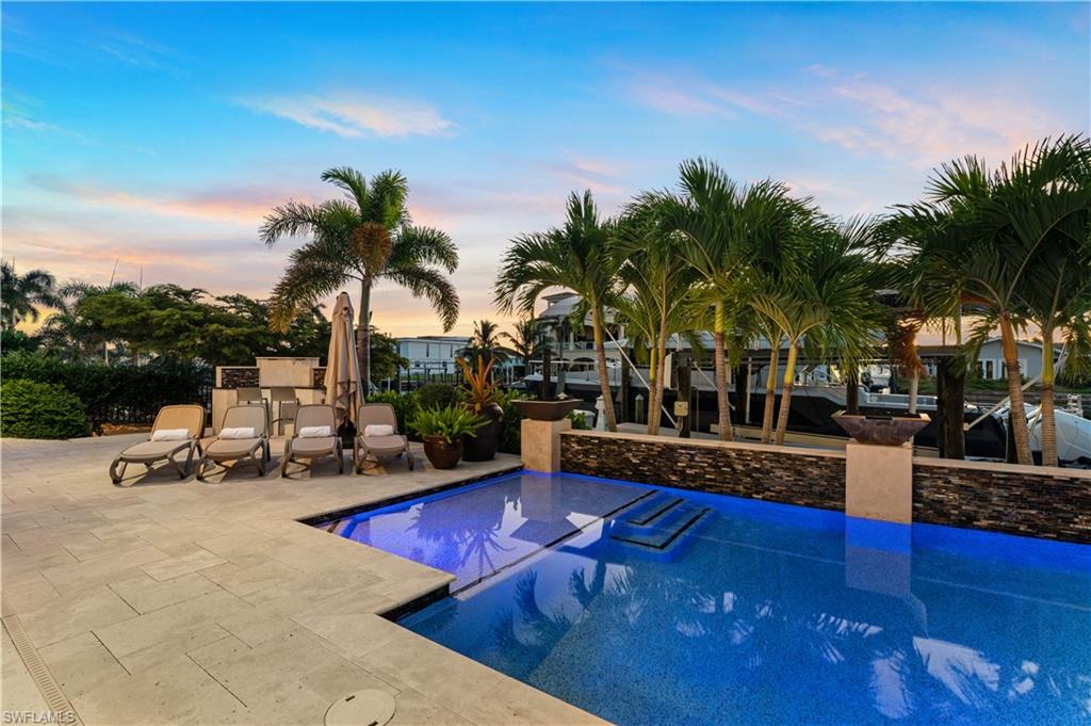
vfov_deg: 73.7
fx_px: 484
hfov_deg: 96.8
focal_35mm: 16
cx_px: 546
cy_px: 363
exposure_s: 1.6
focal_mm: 16
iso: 320
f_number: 10
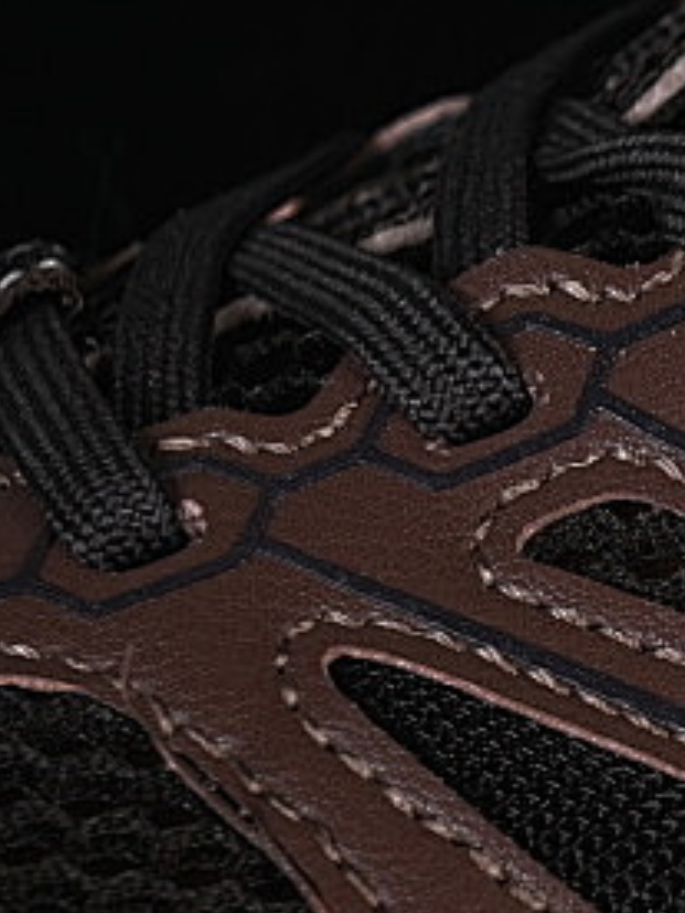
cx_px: 1555
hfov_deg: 5.1
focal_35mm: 282
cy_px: 685
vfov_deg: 7.0
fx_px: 7440
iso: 160
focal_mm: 50
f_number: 6.3
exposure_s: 1/50
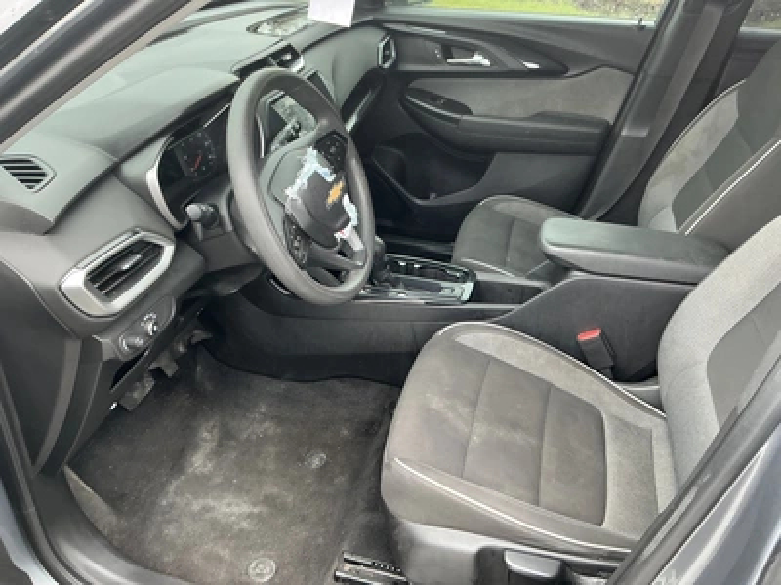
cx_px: 390
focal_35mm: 28
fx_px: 632
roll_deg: -6.1
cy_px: 292
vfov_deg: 49.7
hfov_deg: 63.4
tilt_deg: -34.2
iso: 80
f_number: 1.8
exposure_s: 1/60
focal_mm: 3
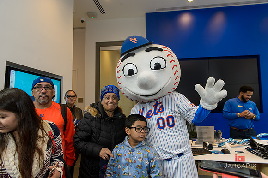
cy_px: 89
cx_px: 134
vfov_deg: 53.1
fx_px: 179
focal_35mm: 24
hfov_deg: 73.8
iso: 800
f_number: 4.5
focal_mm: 24
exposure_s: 1/100
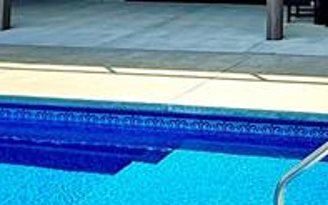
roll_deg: +0.5
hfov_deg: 24.5
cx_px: 383
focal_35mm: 77
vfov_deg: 14.8
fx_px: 688
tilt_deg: +6.9
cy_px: -160
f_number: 2.2
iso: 50
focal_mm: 2.22
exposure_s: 1/1259
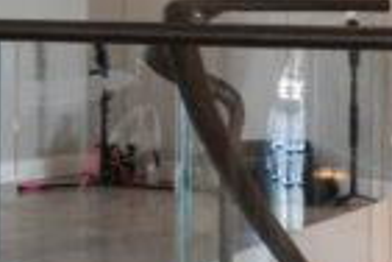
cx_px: -578
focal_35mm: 177
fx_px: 1927
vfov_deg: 7.7
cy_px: -24
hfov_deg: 10.0
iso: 200
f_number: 8
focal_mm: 24
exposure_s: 1/6
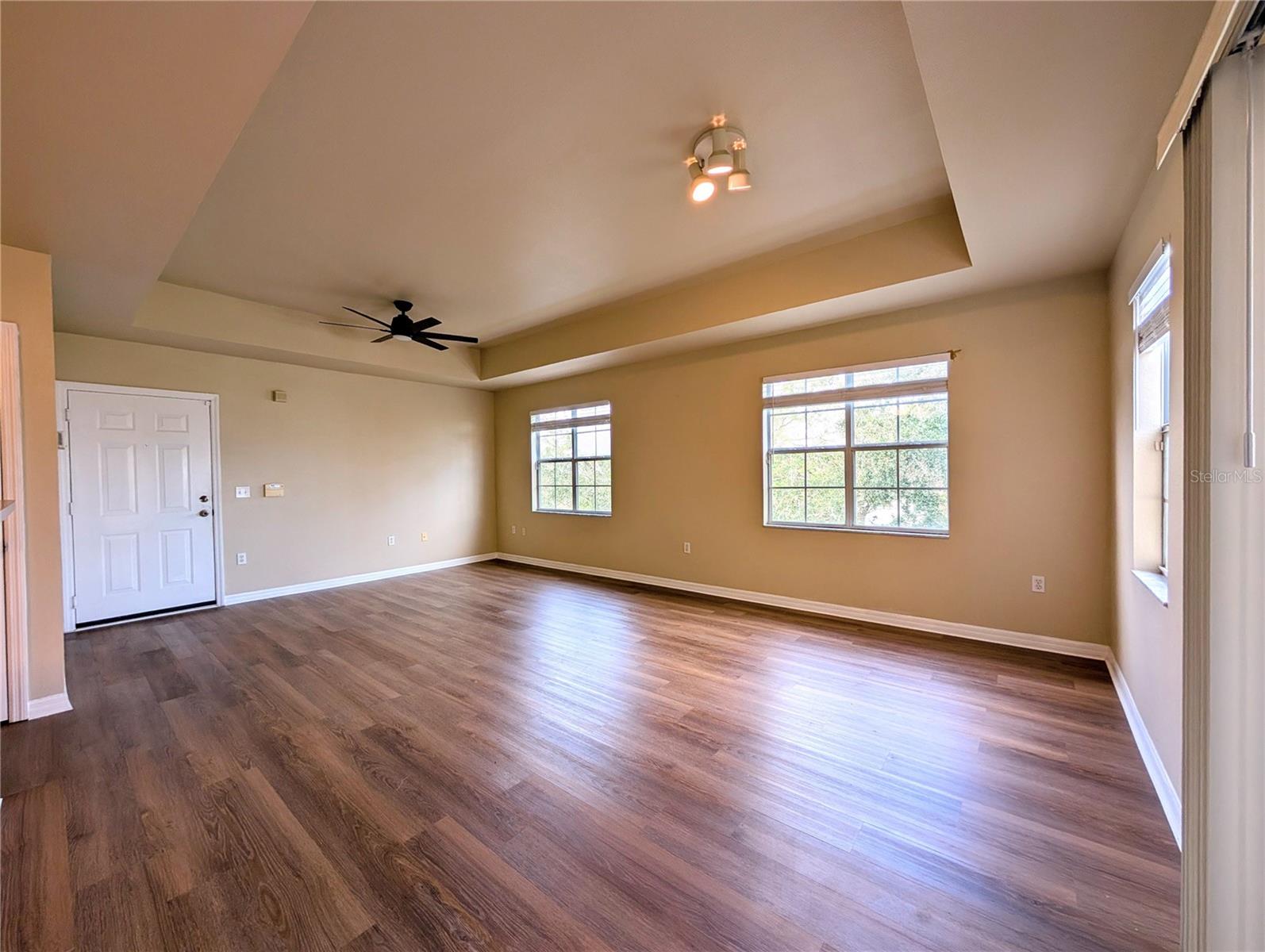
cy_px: 476
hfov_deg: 110.5
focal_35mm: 12
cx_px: 632
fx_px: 439
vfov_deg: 94.6
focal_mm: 2.02
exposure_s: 1/148
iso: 59
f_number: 1.7
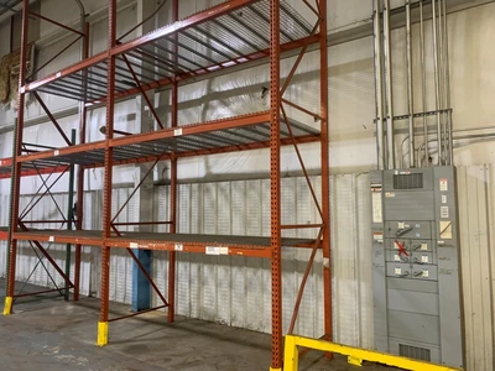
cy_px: 186
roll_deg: -0.7
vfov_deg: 53.1
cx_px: 248
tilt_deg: +5.1
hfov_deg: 67.3
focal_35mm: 26
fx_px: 372
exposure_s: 1/60
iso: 250
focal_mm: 4.25
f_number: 1.8
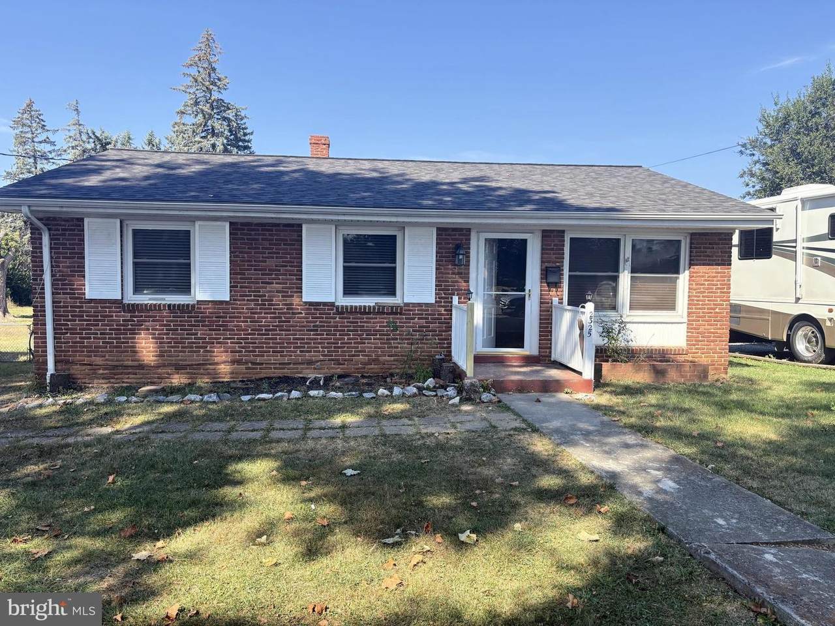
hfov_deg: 67.3
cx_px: 418
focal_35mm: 26
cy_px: 313
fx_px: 627
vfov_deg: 53.1
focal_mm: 5.96
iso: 50
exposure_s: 1/1550
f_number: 1.6
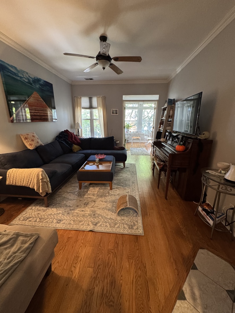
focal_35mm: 14
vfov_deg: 102.1
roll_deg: -0.4
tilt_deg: -16.9
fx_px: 127
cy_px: 156
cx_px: 118
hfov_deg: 85.7
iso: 500
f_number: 2.2
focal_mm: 2.22
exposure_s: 1/60
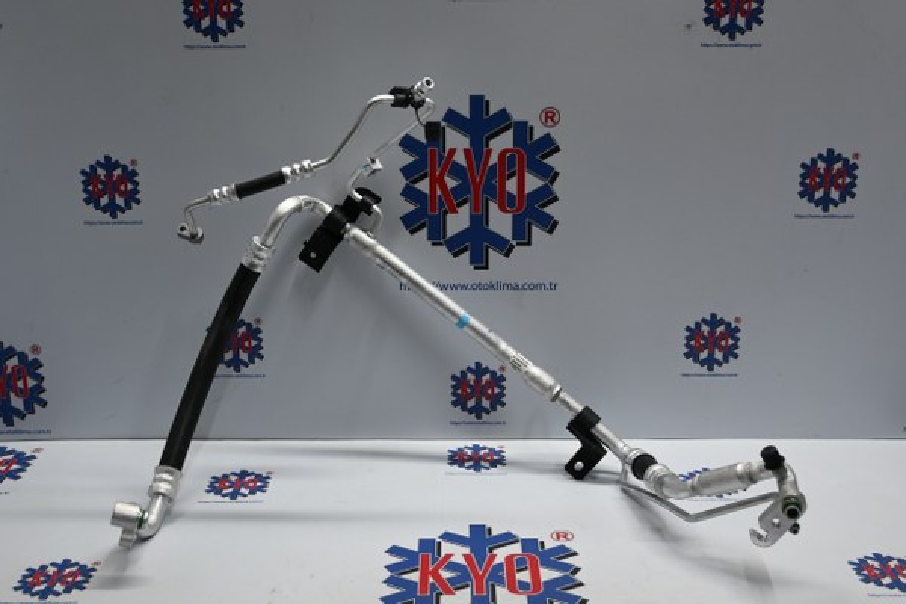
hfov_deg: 45.0
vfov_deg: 30.8
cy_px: 302
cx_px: 453
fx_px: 1095
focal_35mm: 44
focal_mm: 29
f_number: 4.8
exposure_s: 1/50
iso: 320
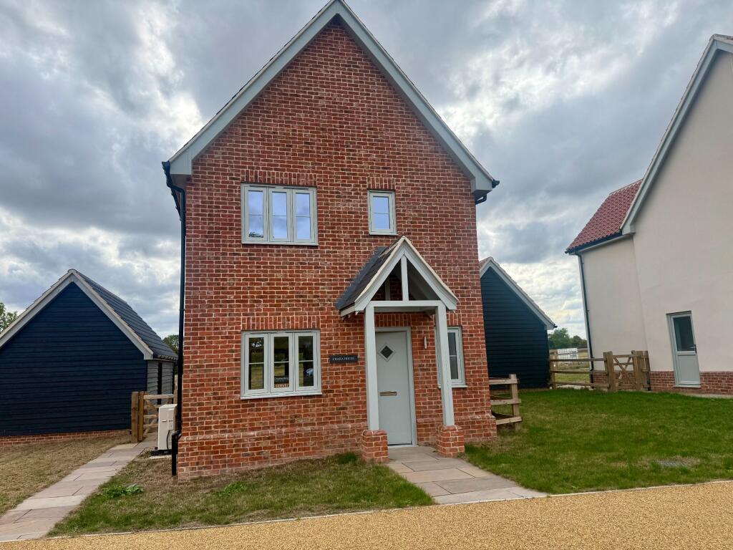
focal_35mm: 24
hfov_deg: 71.6
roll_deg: +2.4
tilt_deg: +10.0
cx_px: 366
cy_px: 275
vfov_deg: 56.8
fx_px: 508
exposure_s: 1/3279
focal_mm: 6.76
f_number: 1.78
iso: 100
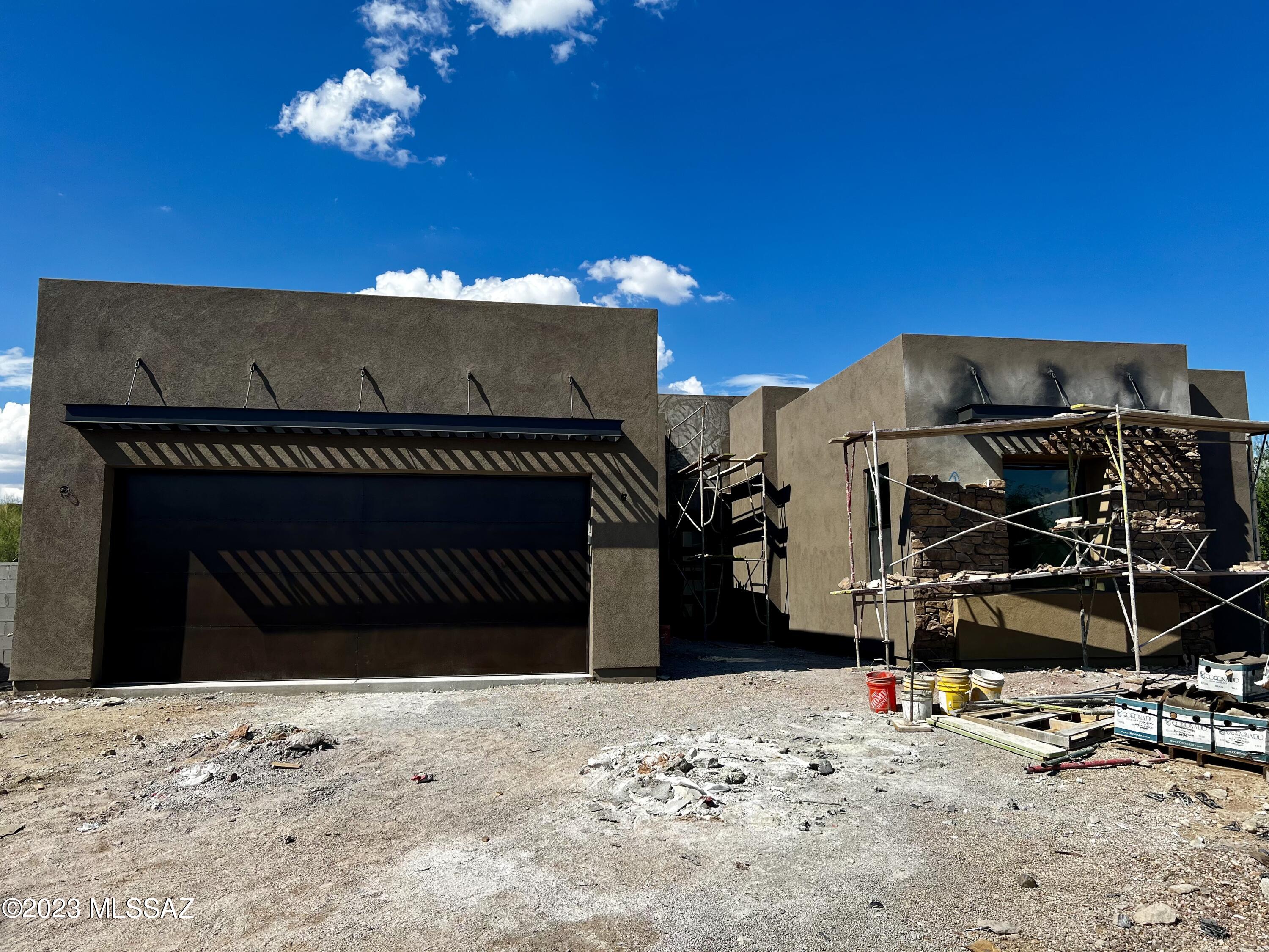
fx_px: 953
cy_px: 476
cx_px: 634
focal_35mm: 26
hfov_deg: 67.3
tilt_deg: +7.5
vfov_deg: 53.1
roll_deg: -0.3
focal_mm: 5.7
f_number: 1.5
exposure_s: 1/5587
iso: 50
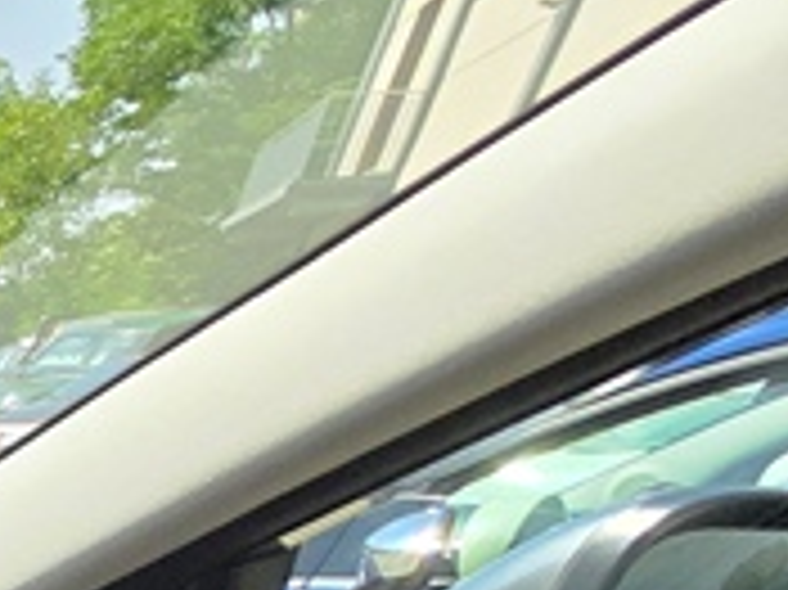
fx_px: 1729
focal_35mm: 76
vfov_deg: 14.1
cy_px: 1374
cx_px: -1508
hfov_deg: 11.9
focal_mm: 2.2
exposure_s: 1/1000
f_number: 2.2
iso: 64
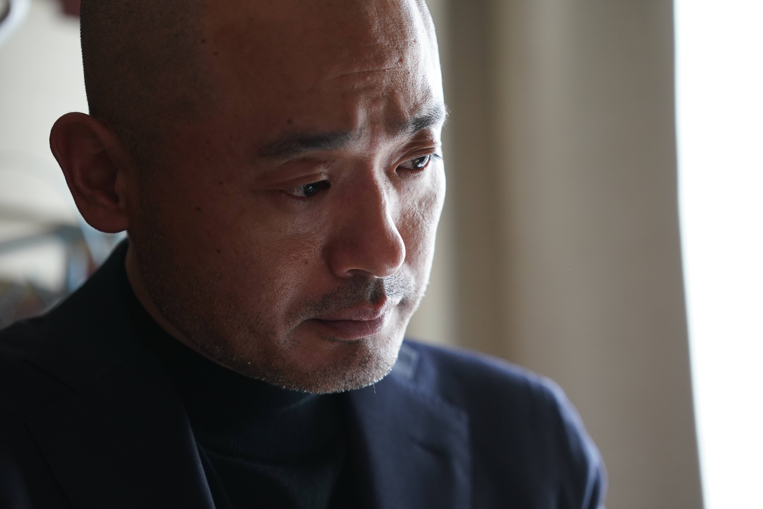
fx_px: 4154
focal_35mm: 196
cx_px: 382
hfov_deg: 10.5
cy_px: 254
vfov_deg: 7.0
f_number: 4
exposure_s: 1/100
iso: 2000
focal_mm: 196
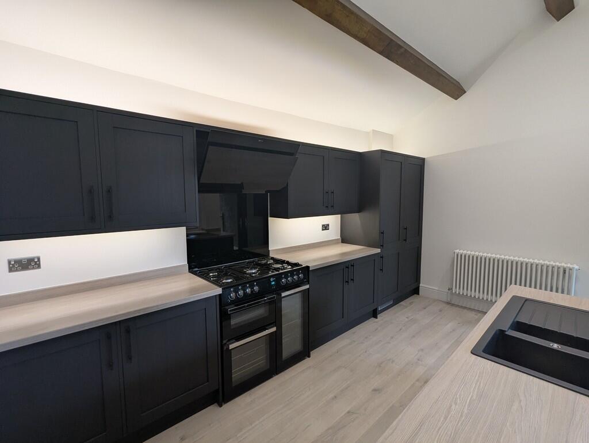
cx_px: 294
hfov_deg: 94.4
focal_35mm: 16
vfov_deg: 78.2
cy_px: 222
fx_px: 273
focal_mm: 2.35
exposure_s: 1/33.3
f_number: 2.2
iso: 52
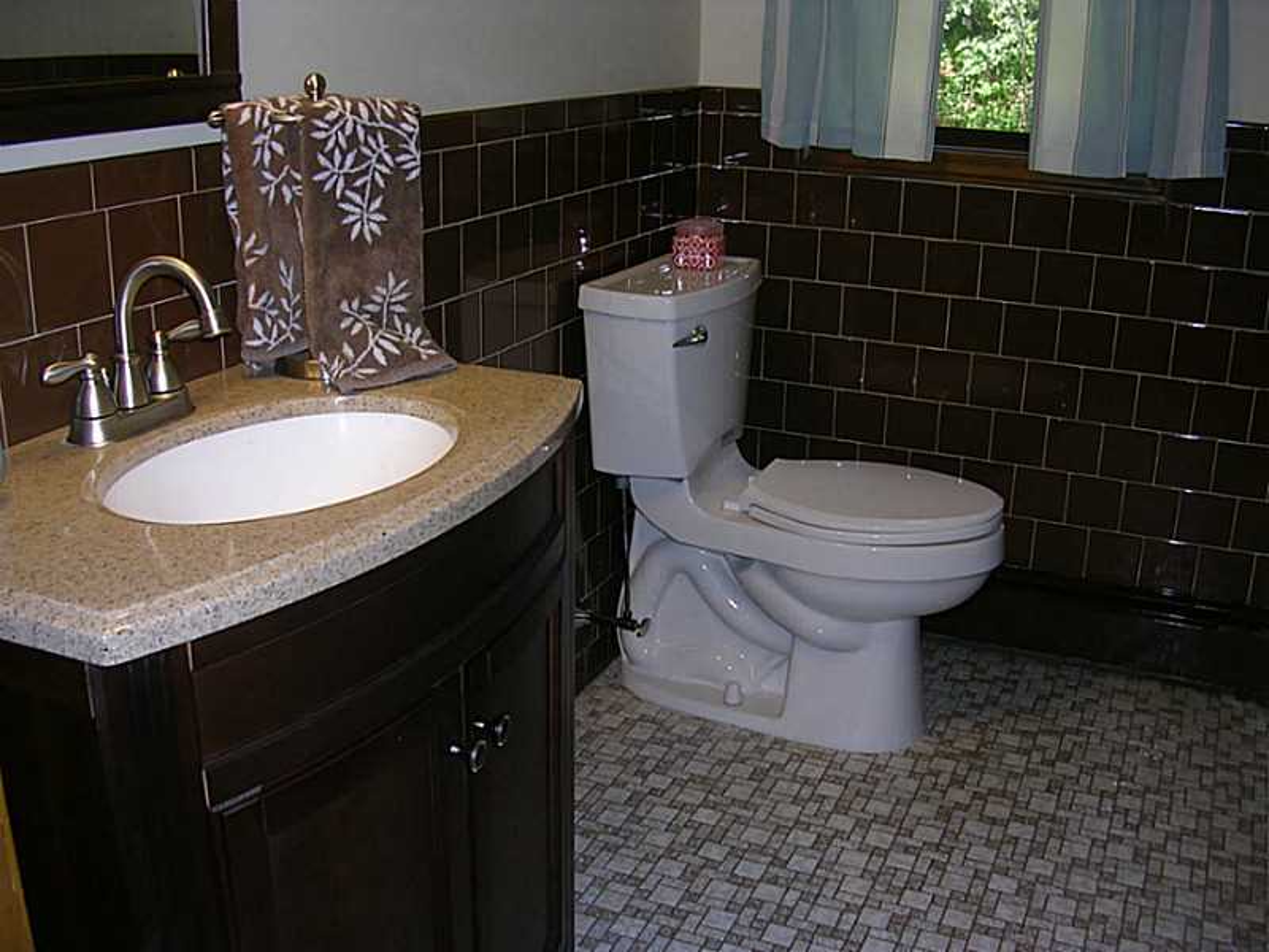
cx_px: 634
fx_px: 1393
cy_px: 476
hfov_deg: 49.0
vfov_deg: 37.7
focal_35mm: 38
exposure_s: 1/60.1
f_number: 2.8
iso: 50
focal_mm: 5.8
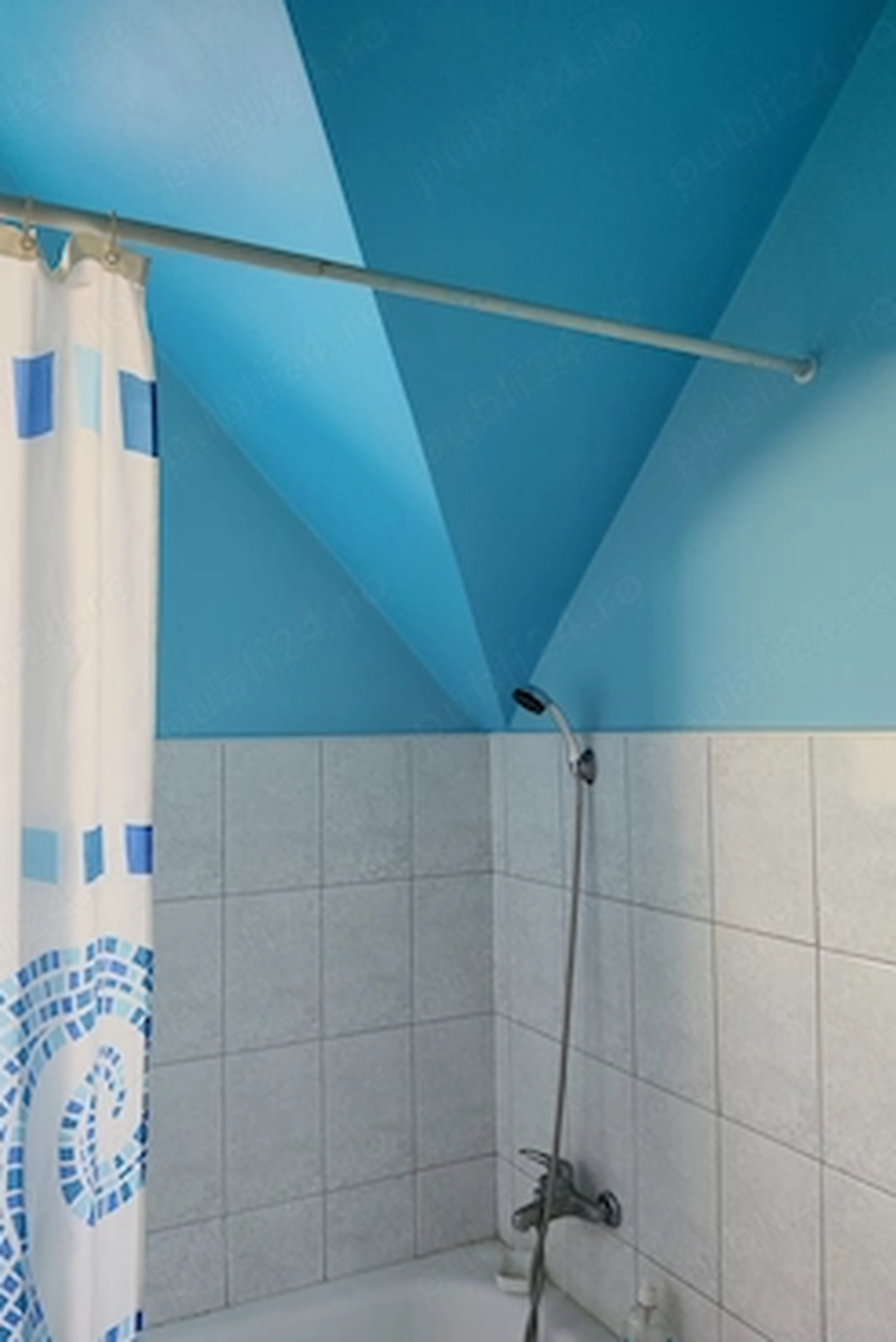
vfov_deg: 67.3
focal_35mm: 27
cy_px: 718
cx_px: 399
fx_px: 1007
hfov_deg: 47.9
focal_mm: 5.24
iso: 195
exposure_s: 1/50
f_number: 1.7
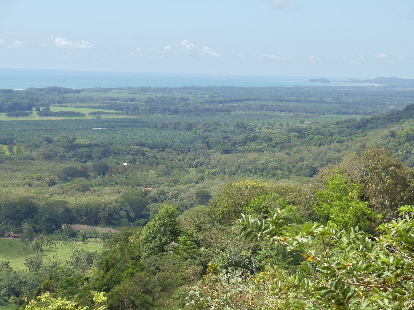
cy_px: 155
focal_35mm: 113
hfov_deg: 17.4
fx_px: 1351
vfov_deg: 13.1
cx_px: 207
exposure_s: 1/320
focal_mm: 15.35
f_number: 4.8
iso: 80
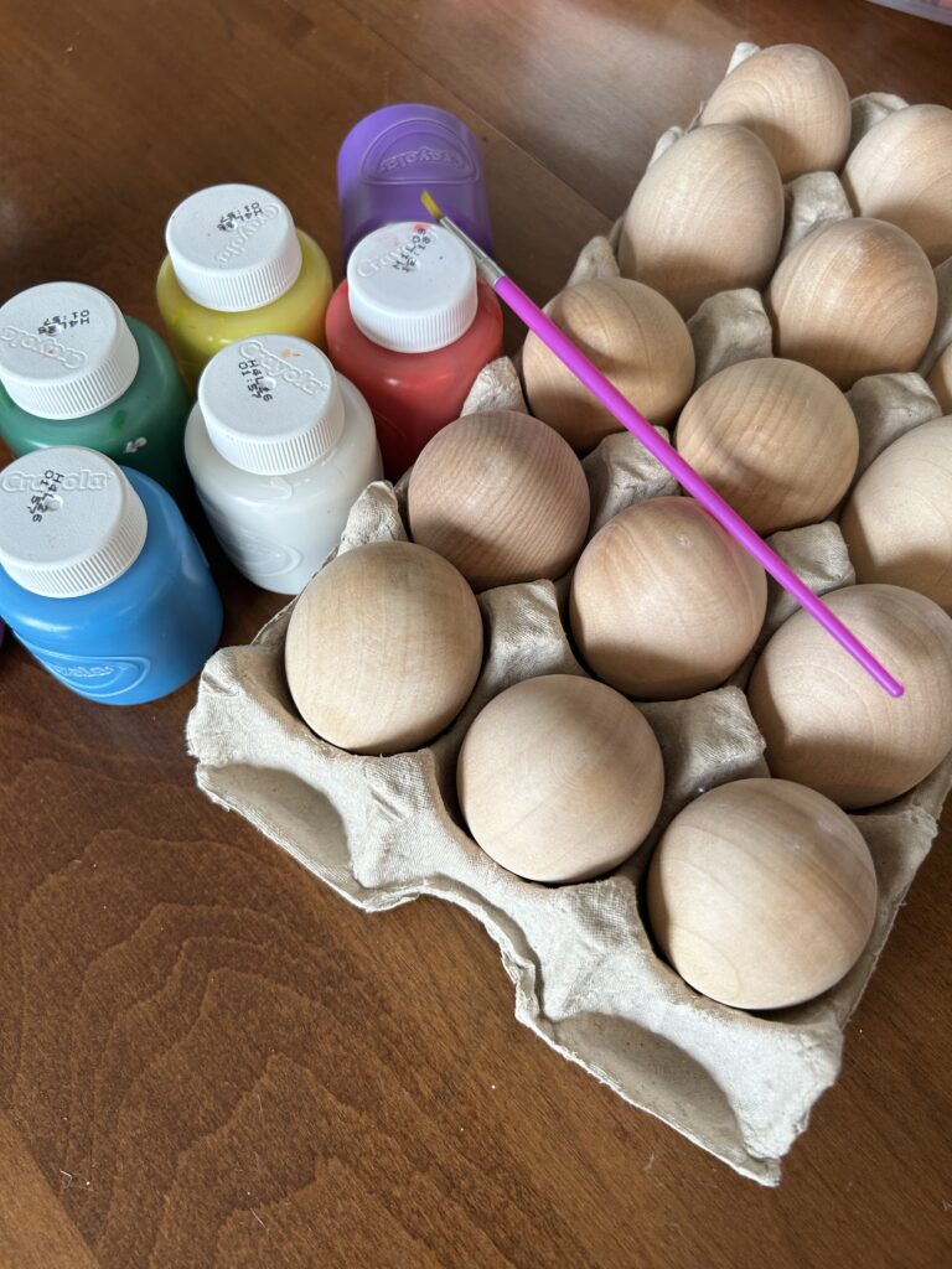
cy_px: 634
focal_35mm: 26
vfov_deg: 67.3
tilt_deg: -65.2
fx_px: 953
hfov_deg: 53.1
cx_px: 476
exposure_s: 1/120
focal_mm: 5.7
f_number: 1.5
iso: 100
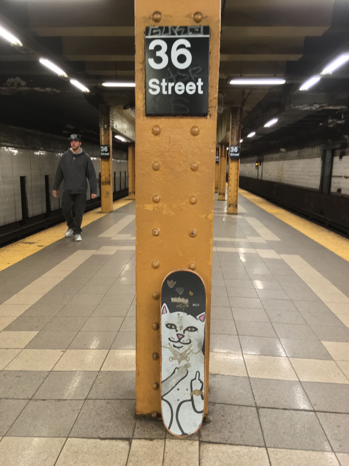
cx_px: 174
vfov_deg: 61.7
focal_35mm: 29
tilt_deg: -8.1
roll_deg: -1.0
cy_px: 233
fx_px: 390
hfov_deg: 48.2
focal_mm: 4.15
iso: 160
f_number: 2.2
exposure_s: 1/30
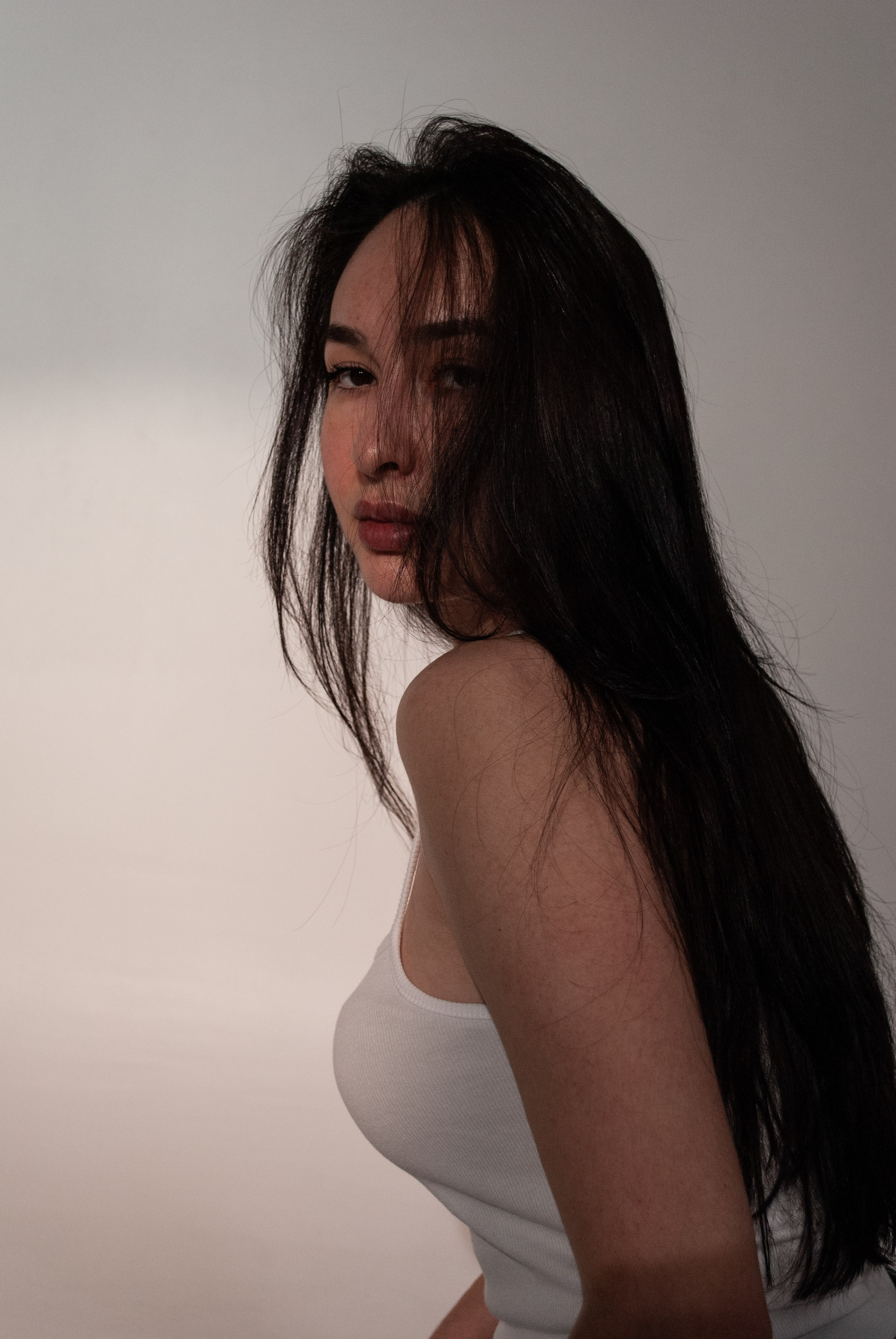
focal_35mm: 48
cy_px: 670
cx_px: 448
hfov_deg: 28.2
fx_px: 1787
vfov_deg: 41.1
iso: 400
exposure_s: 1/250
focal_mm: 32
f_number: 4.8
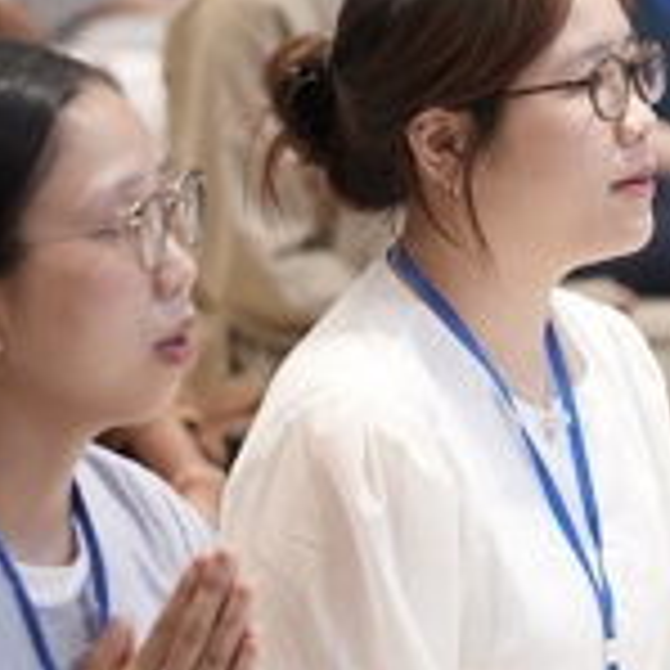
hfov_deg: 5.0
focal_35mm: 349
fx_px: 7642
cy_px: 317
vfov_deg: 5.0
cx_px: 337
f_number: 2.8
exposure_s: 1/320
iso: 4000
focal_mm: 94
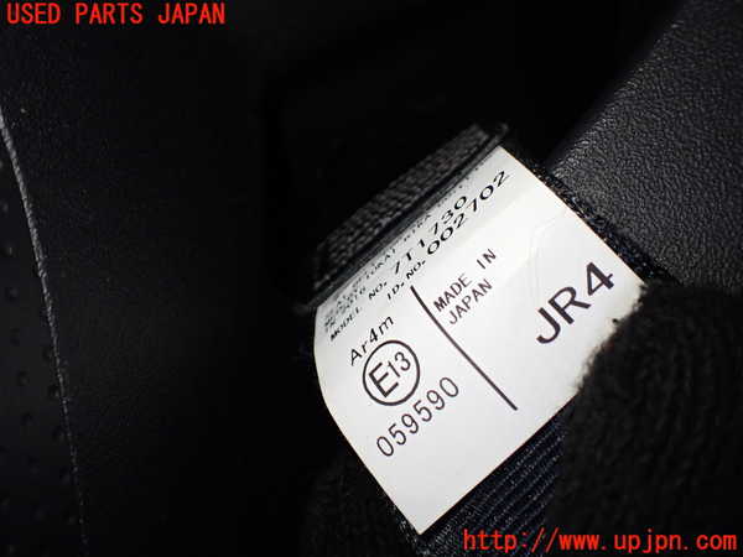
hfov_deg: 60.0
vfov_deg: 46.8
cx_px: 372
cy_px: 278
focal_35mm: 30
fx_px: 644
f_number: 2.3
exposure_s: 1/125
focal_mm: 5.4
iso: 250
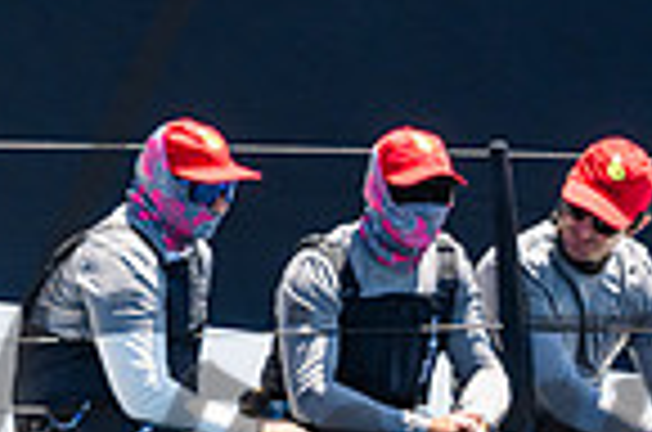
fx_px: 12325
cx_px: 270
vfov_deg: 2.0
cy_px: 430
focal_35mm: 682
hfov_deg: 3.0
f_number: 8
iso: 500
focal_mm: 170
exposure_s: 1/1250
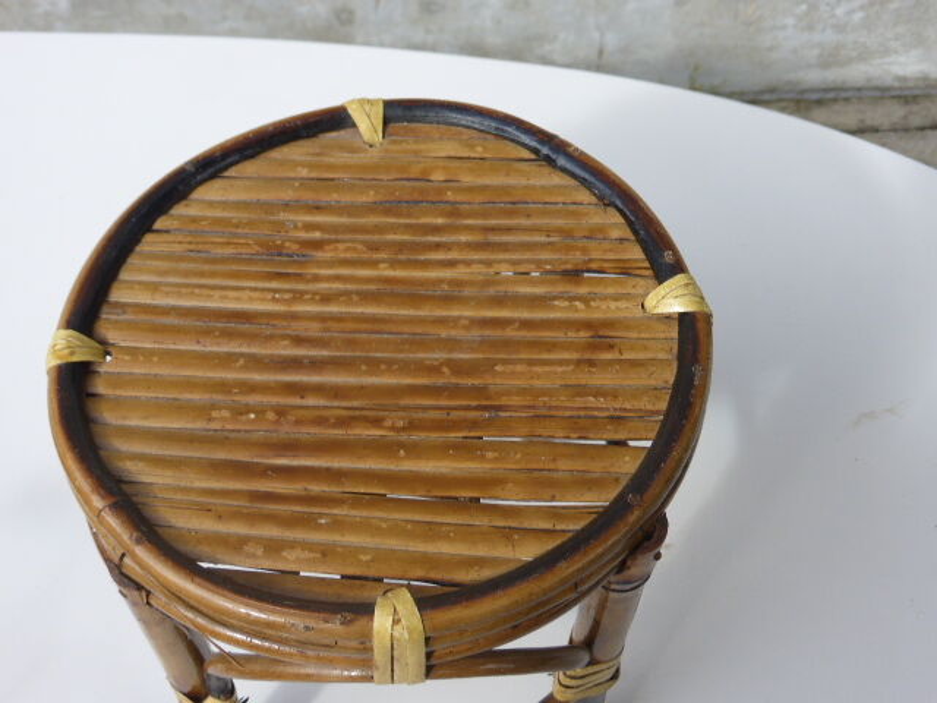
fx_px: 1245
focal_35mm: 46
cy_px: 352
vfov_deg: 31.5
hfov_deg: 41.2
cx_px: 468
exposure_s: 1/250
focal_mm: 7.9
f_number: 4.1
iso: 100
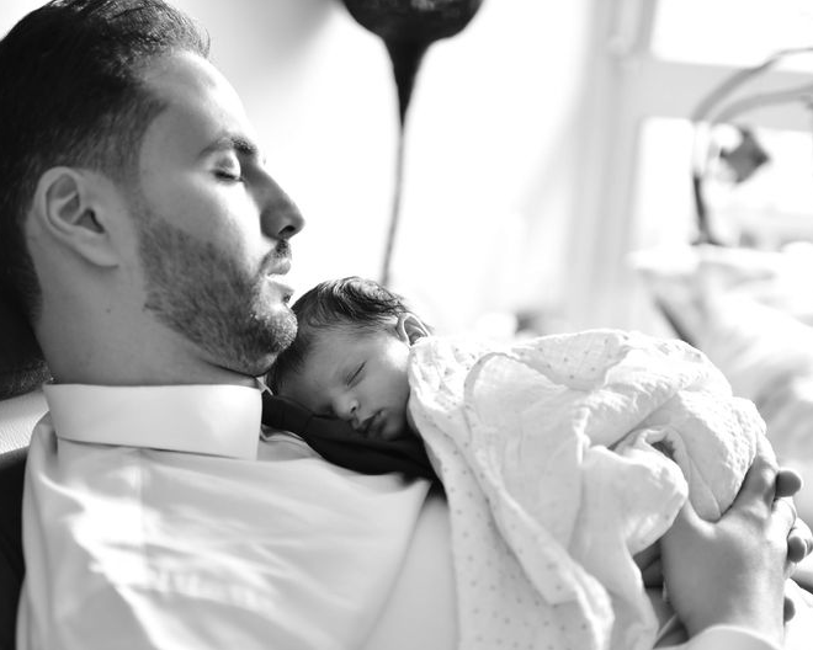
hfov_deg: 36.6
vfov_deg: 29.5
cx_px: 436
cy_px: 418
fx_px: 1227
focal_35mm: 51
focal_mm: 35
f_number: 1.4
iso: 250
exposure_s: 1/200
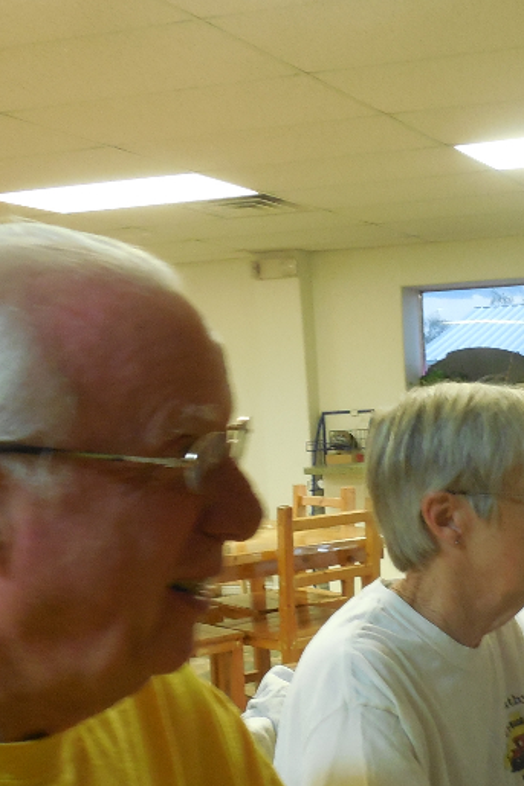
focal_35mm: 53
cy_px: 479
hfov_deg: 24.0
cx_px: 562
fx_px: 1158
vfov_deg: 37.4
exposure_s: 1/20
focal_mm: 4.5
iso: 400
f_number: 3.3
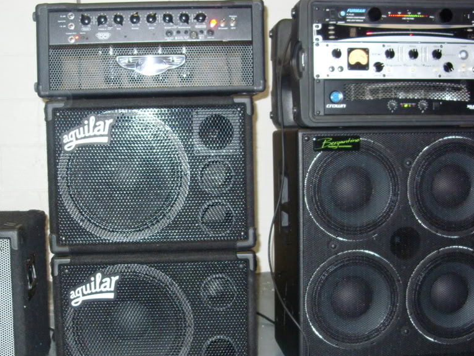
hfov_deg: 37.3
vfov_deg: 28.5
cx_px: 178
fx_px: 698
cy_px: 206
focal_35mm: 51
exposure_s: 1/30
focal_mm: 6.3
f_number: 2.8
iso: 200
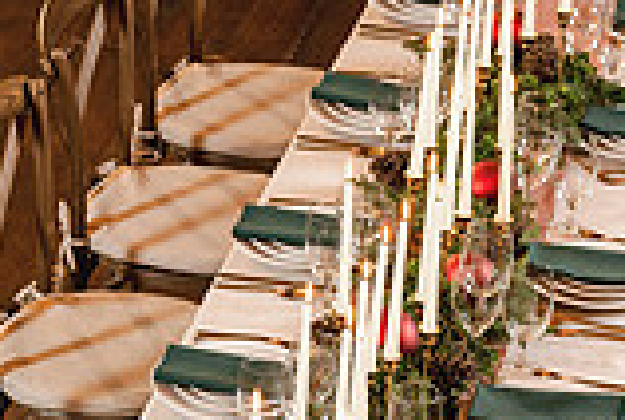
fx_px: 3270
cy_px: 557
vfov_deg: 7.3
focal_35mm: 188
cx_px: 352
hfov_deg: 10.9
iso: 400
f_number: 3.2
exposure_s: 1/80
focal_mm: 50
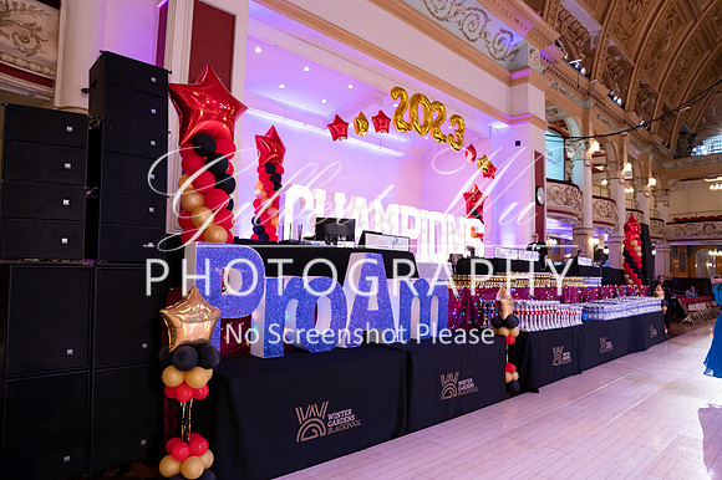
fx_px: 481
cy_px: 240
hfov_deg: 73.8
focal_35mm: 24
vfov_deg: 53.1
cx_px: 361
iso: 3200
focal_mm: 24
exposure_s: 1/100
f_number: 7.1
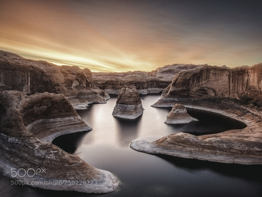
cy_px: 97
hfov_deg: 76.0
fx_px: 166
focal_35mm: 22
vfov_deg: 61.1
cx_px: 149
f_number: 10
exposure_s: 1/20
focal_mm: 20
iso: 400
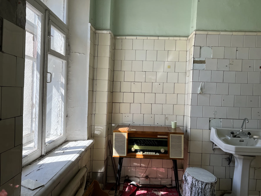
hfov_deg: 67.3
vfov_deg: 53.1
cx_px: 130
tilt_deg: +2.4
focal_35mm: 26
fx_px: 196
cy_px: 98
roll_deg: -2.0
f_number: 1.5
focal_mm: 5.7
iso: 50
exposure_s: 1/628
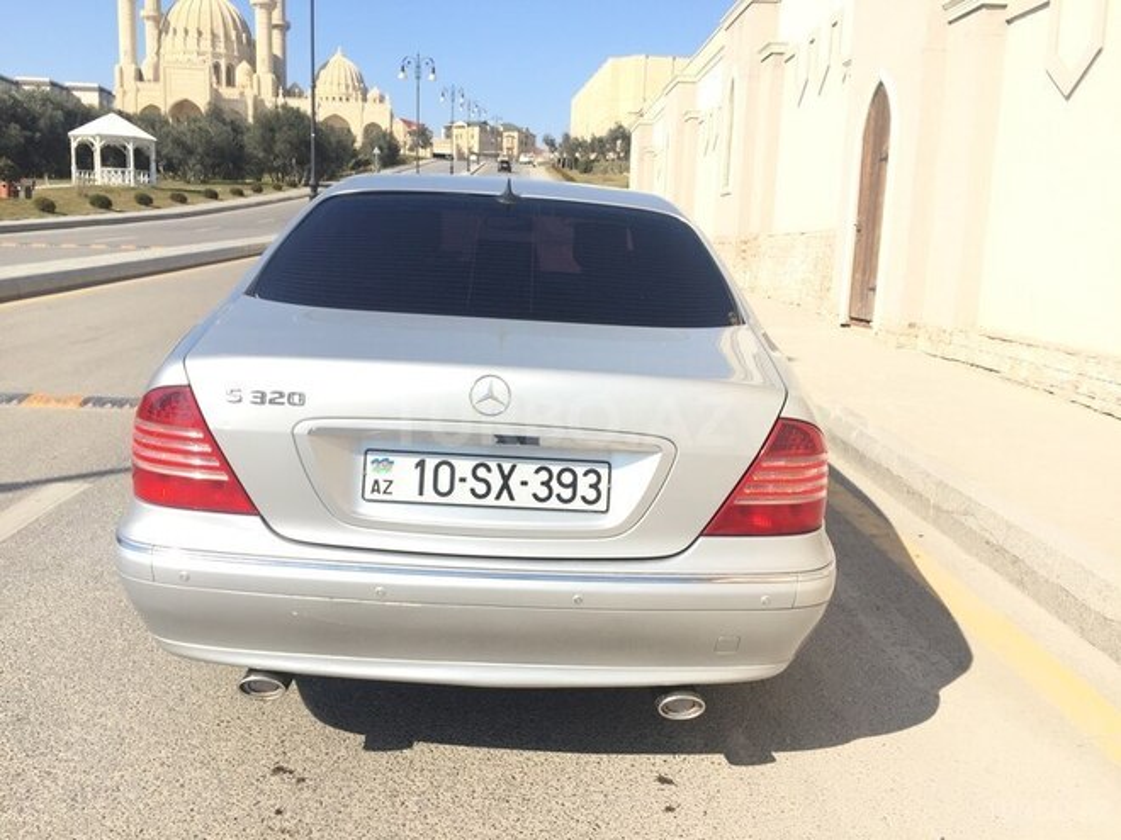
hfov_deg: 61.7
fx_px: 939
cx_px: 560
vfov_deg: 48.2
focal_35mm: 29
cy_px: 420
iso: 32
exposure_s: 1/1582
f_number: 2.2
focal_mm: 4.15
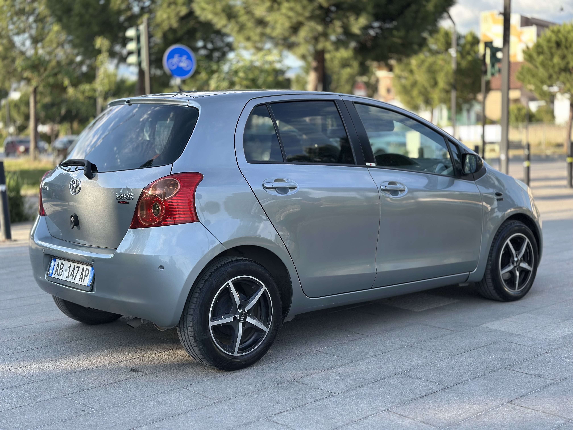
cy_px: 215
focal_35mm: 48
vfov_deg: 30.3
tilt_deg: -5.5
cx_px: 286
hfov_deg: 39.7
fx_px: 795
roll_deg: +0.5
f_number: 1.78
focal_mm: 6.86
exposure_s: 1/756
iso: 80
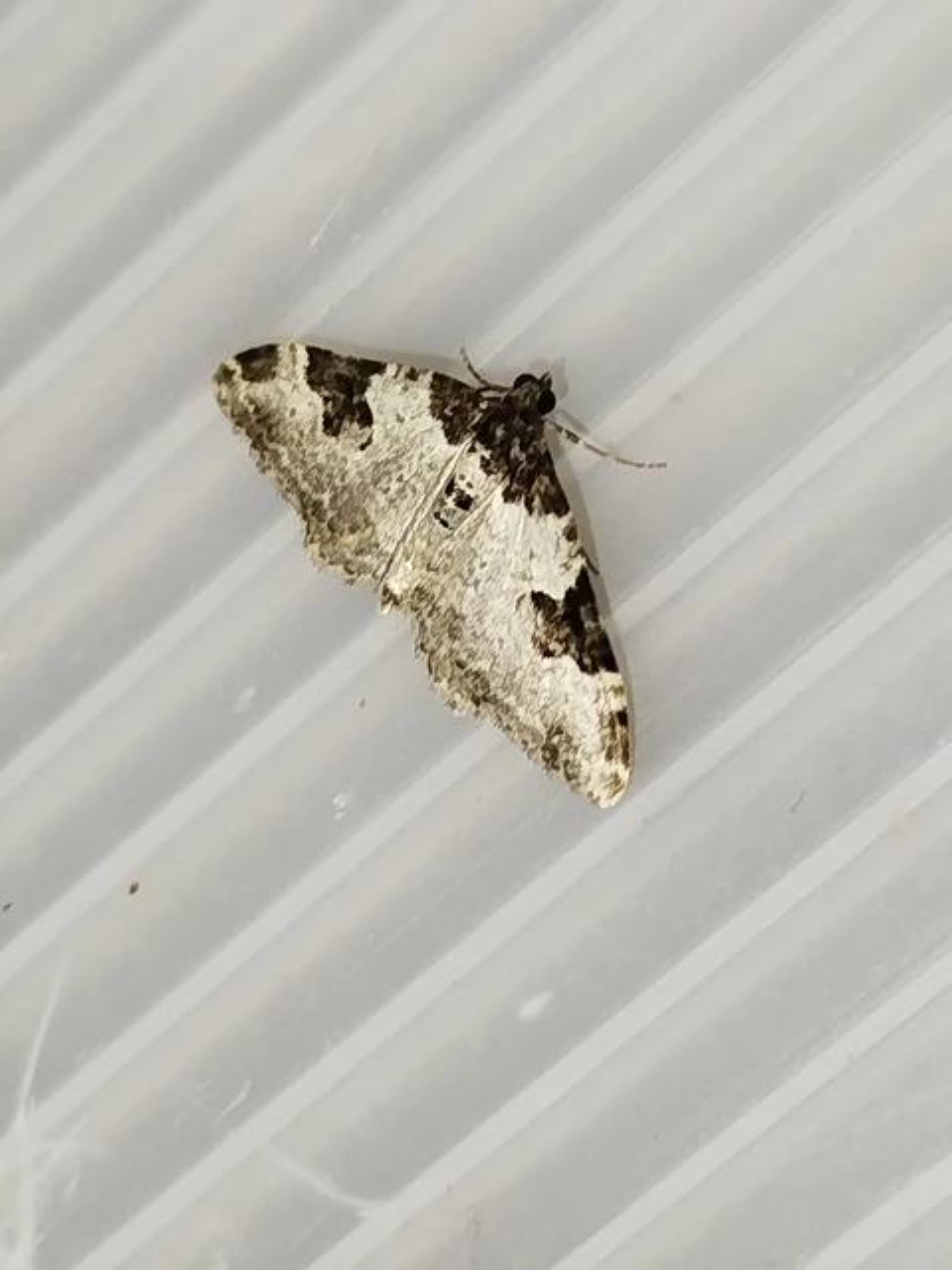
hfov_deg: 16.8
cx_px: 476
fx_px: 3227
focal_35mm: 88
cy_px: 635
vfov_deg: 22.3
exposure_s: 1/50
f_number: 1.7
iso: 125
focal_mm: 5.31
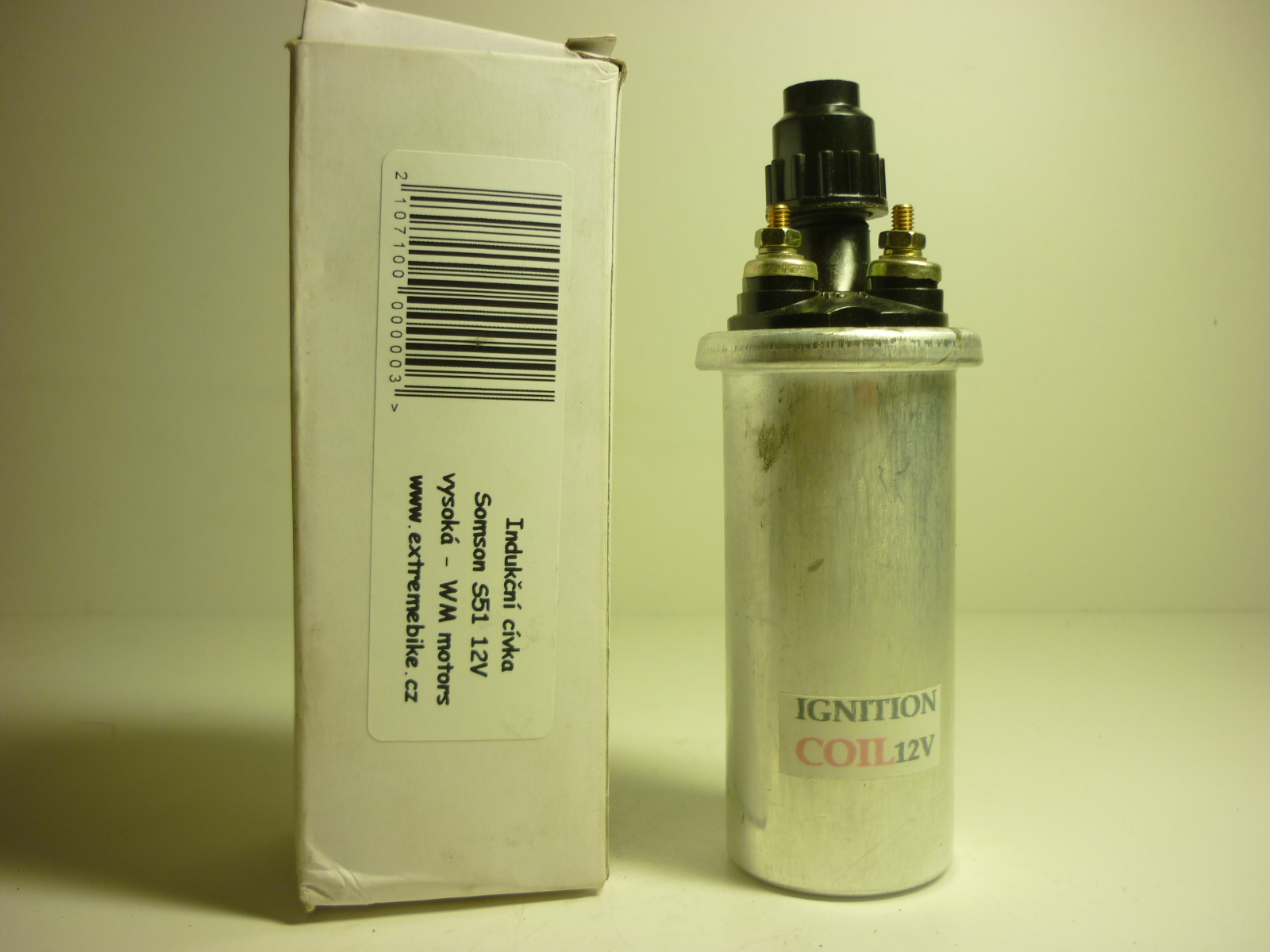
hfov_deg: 55.4
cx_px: 635
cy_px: 476
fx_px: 1211
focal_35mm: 33
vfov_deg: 42.9
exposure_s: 1/50
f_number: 2.8
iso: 80
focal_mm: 5.5
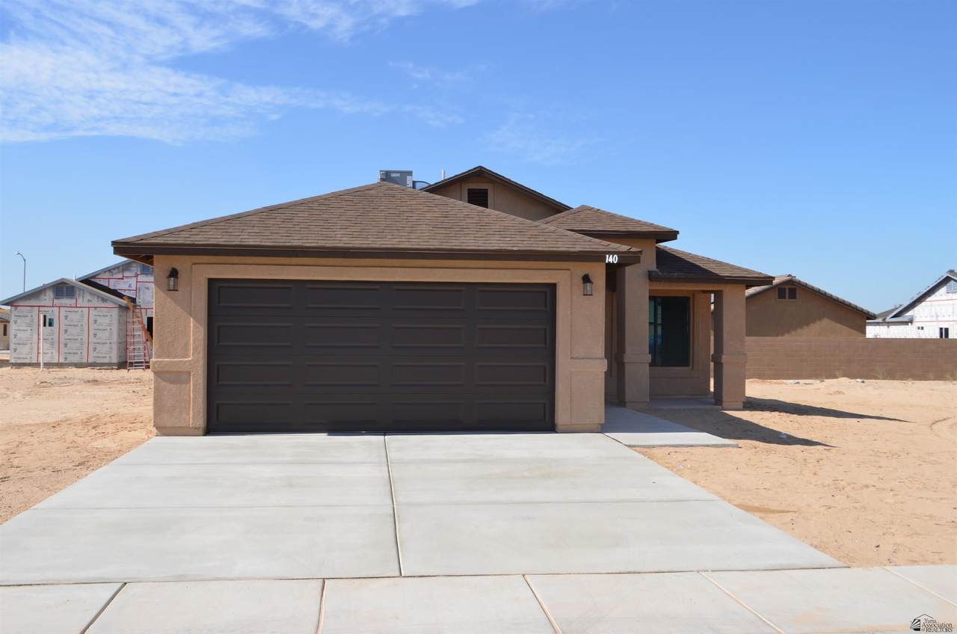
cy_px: 317
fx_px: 875
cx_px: 478
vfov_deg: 39.8
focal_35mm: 33
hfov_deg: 57.3
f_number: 9
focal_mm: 22
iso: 100
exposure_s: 1/200
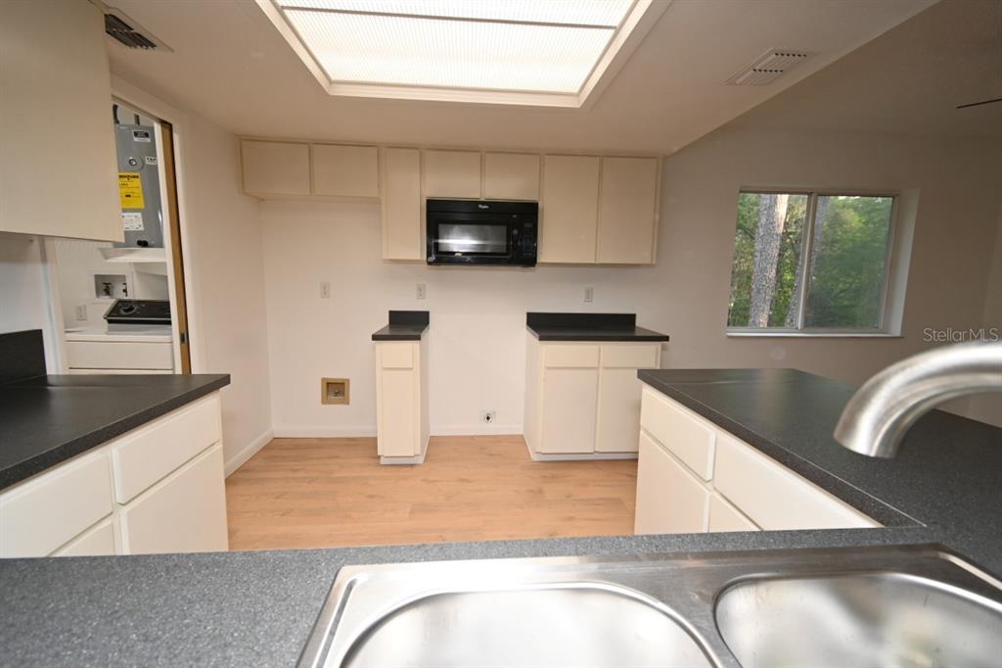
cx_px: 501
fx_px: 417
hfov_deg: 100.4
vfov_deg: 77.3
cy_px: 334
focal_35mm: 15
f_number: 4.5
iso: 280
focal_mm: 10
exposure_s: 1/60
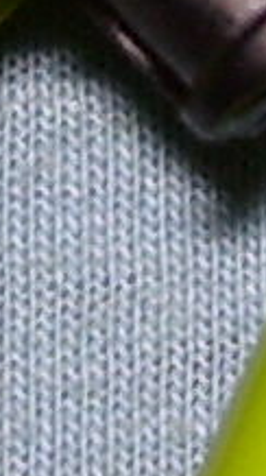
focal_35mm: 415
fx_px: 5224
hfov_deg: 2.9
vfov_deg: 5.2
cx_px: 140
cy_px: 26
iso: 80
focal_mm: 6
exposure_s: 1/60
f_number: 2.7
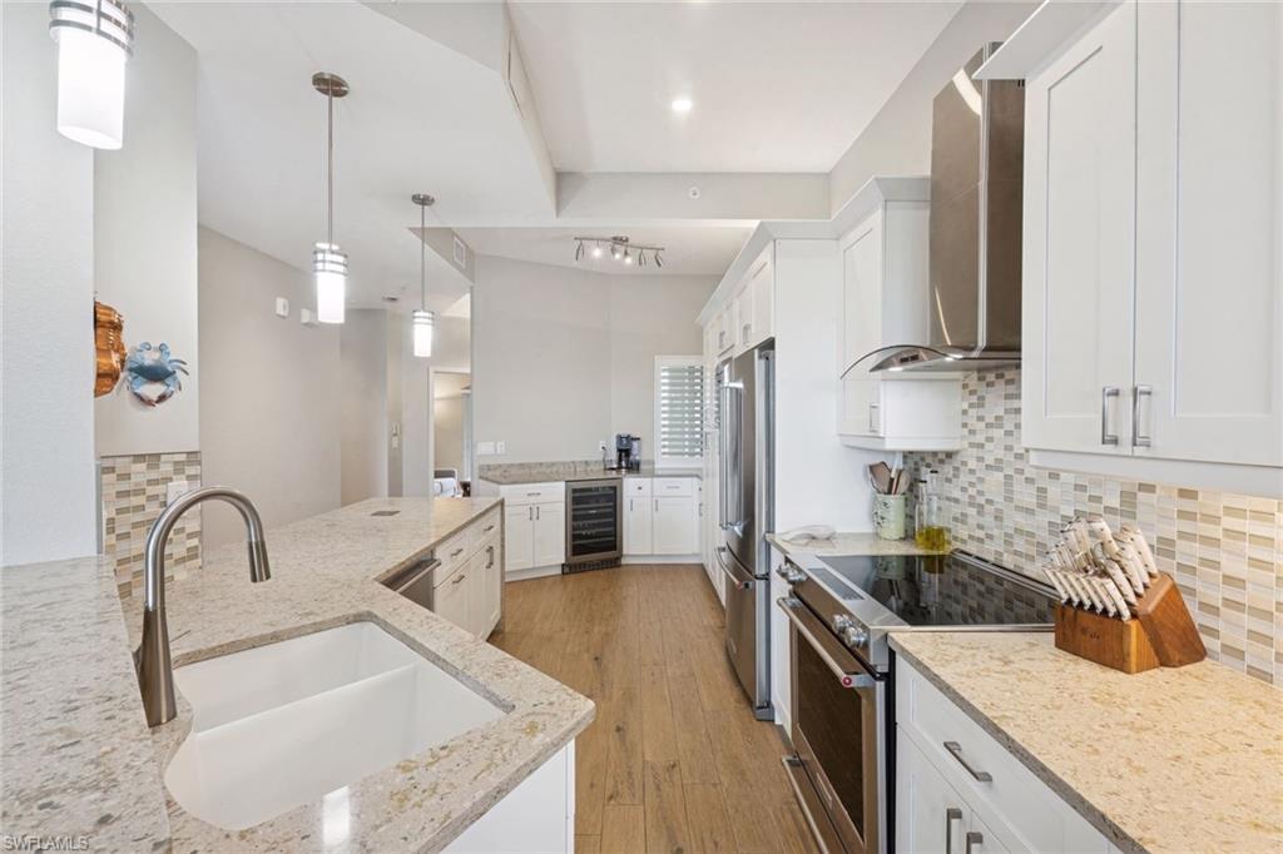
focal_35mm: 16
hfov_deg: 98.6
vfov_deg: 75.5
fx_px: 552
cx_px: 642
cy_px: 427
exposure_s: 1/13
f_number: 13
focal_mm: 15.5
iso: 400
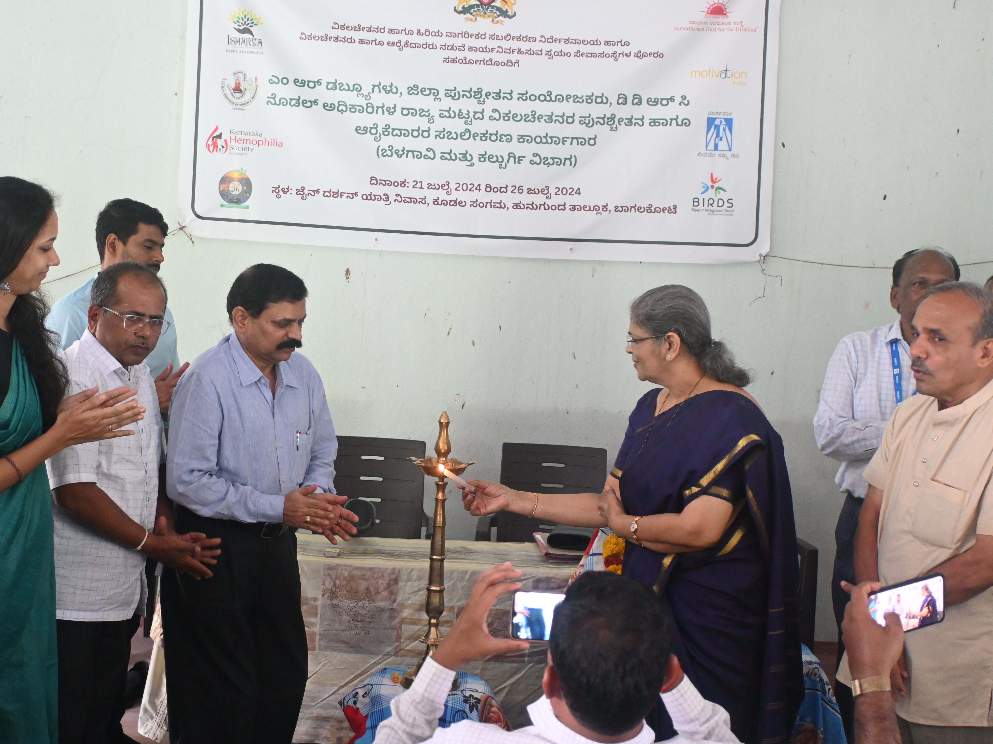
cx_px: 436
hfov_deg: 39.9
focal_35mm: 48
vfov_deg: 30.5
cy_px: 373
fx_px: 1364
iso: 3200
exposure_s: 1/80
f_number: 4.8
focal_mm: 29
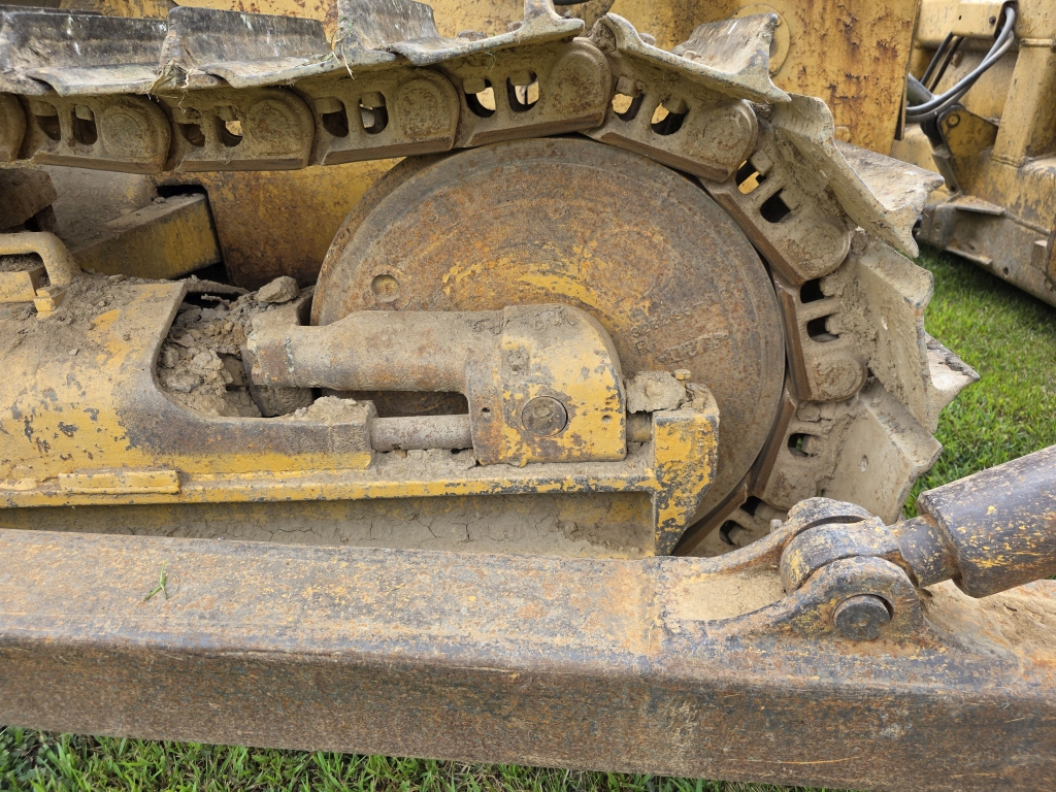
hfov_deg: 73.9
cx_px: 528
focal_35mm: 23
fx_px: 702
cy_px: 396
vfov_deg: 58.9
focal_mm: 6.3
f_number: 1.7
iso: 25
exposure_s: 1/359
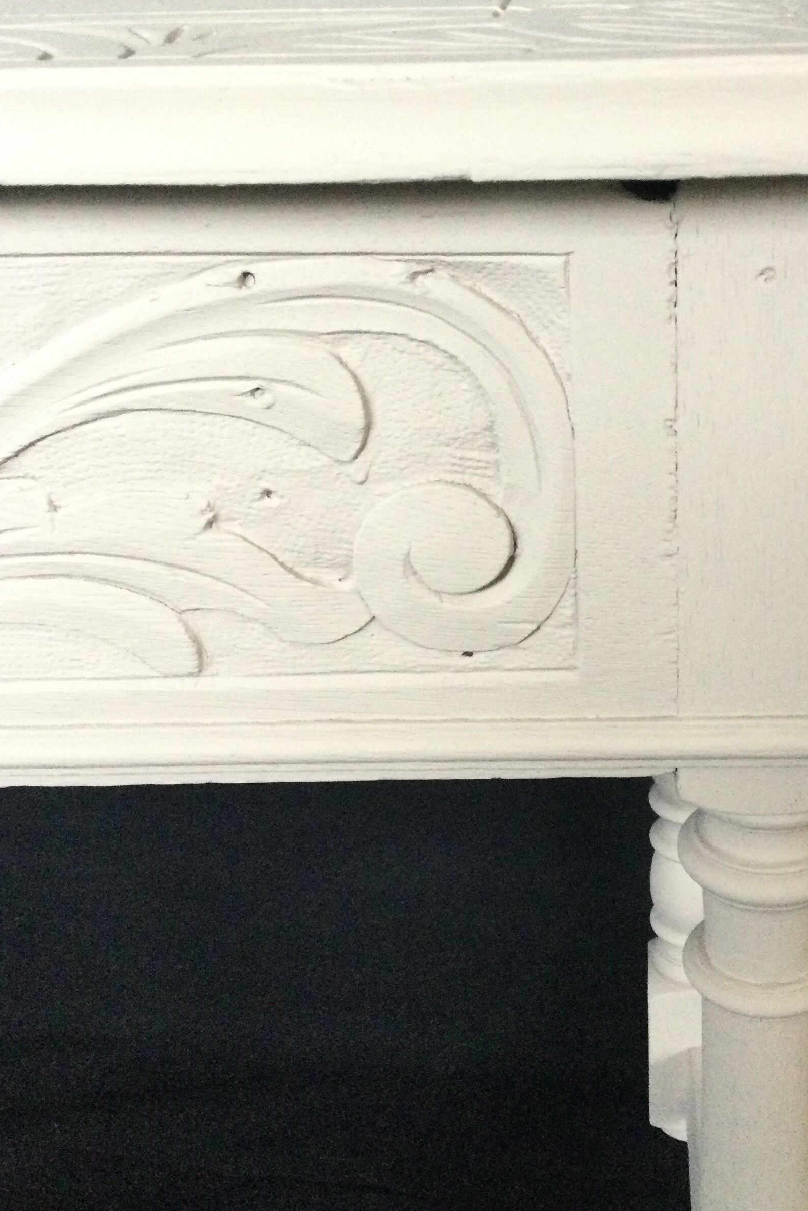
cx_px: 549
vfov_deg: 44.5
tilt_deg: -25.2
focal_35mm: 44
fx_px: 1481
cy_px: 554
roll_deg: +1.0
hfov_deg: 30.3
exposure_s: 1/25
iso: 200
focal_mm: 3.3
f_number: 2.4
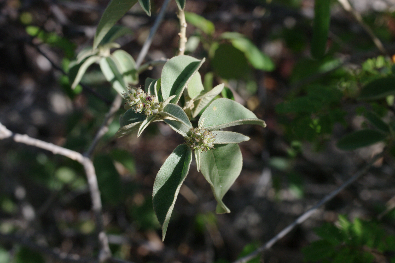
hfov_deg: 27.0
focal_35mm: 75
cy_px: 132
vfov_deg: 18.1
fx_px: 822
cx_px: 198
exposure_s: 1/125
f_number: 9.5
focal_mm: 50
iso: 200
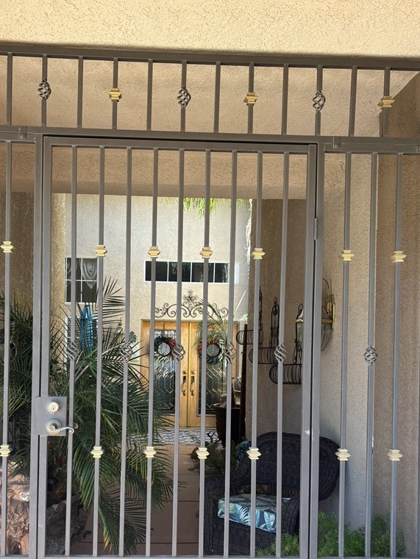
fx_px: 566
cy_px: 357
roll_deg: -1.6
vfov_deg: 51.9
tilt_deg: +1.7
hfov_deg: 40.4
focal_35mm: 35
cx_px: 158
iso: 50
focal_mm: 5.96
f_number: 1.6
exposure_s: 1/304
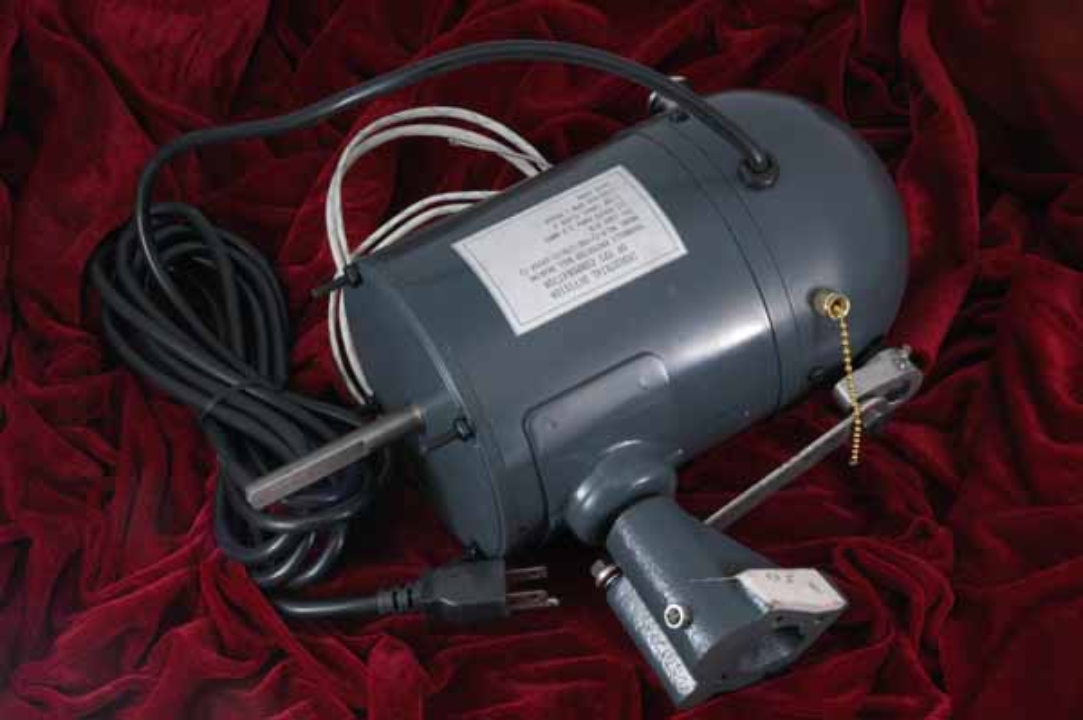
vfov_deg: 17.5
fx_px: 2345
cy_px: 360
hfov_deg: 26.0
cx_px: 542
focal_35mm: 78
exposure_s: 1/10
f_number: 20
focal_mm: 52
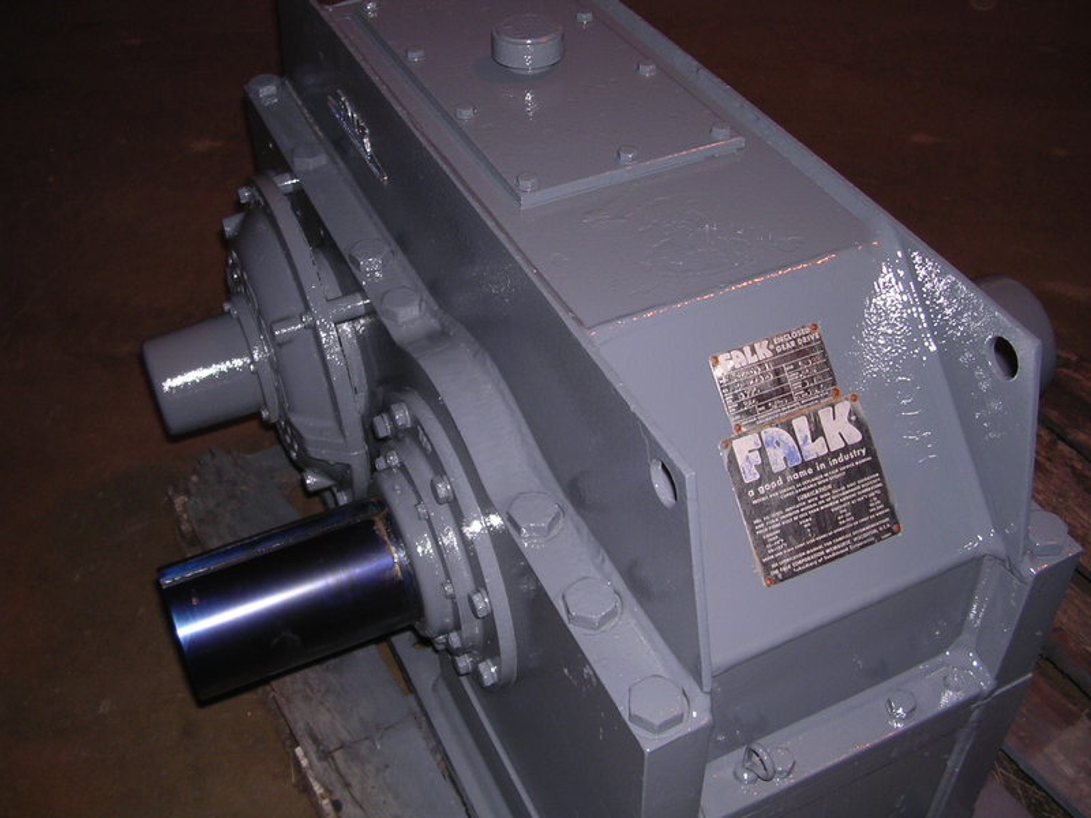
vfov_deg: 37.7
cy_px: 409
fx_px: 1198
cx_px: 546
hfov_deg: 49.0
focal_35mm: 38
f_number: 2.8
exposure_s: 1/60.1
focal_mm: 5.8
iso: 100
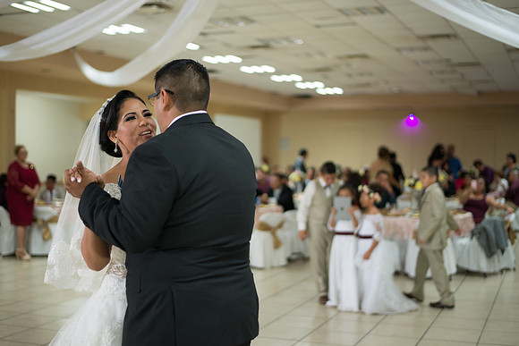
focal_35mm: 50
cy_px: 173
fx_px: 721
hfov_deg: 39.6
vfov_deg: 27.0
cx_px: 260
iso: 800
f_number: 1.8
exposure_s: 1/125
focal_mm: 50
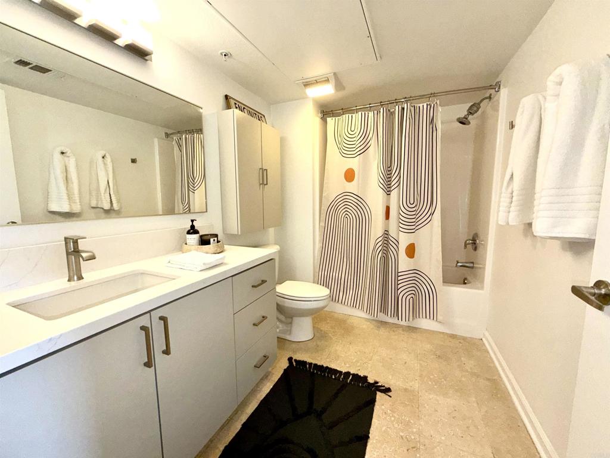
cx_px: 305
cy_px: 229
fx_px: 247
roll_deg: +0.3
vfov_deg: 85.7
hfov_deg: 102.1
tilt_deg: -7.5
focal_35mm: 14
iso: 100
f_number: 2.2
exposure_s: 1/120
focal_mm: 2.22
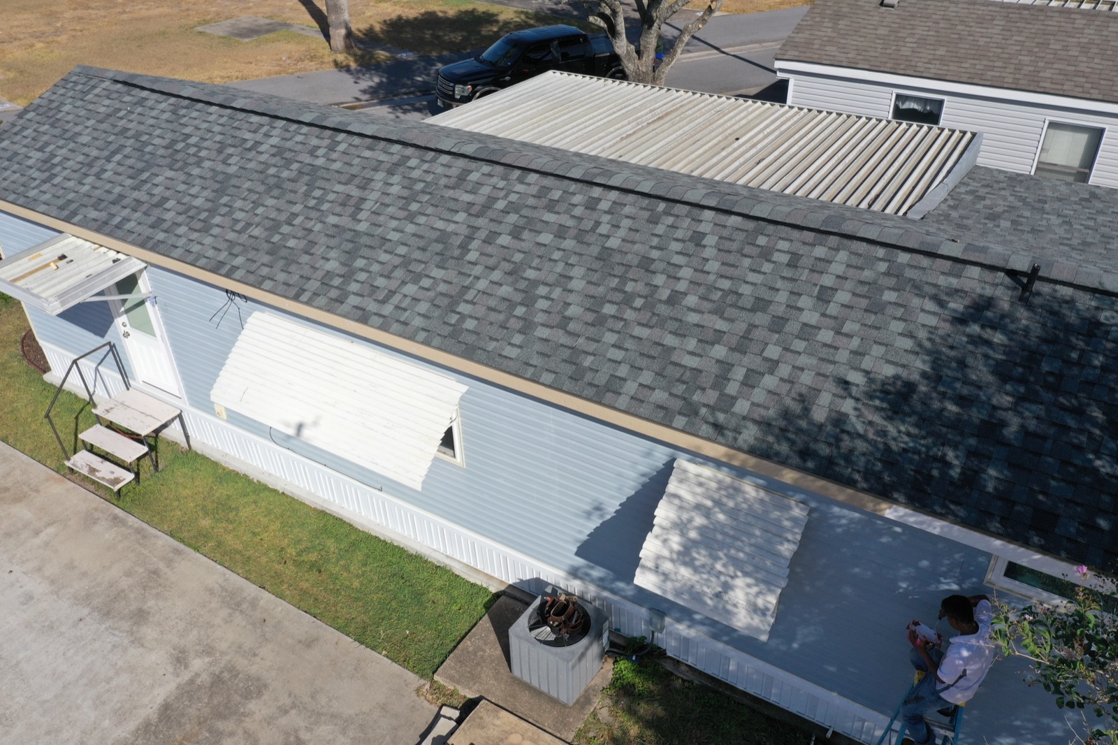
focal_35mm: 28
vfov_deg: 46.4
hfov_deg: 65.5
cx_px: 559
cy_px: 372
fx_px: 869
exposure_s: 1/640
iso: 100
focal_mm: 10.26
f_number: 6.3
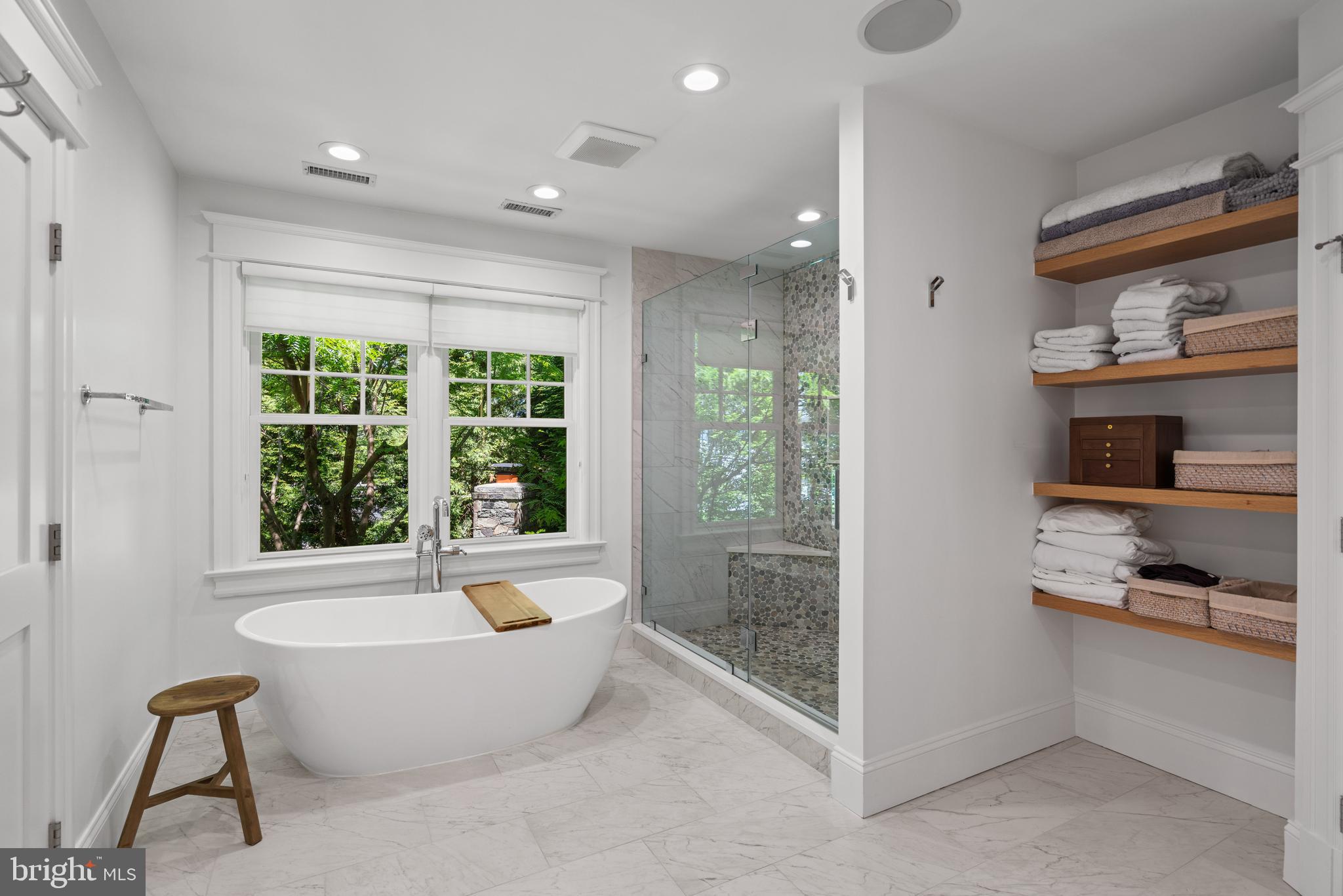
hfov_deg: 96.7
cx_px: 672
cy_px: 448
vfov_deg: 73.8
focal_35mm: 16
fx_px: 597
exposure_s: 1/10
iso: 400
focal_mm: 16
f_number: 5
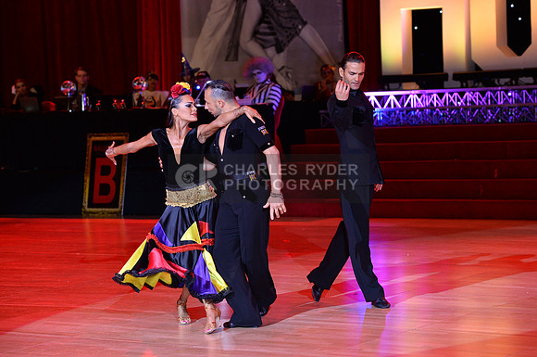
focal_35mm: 112
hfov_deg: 18.3
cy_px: 178
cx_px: 268
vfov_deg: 12.2
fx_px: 1668
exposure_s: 1/250
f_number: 4.5
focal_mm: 112
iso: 2000
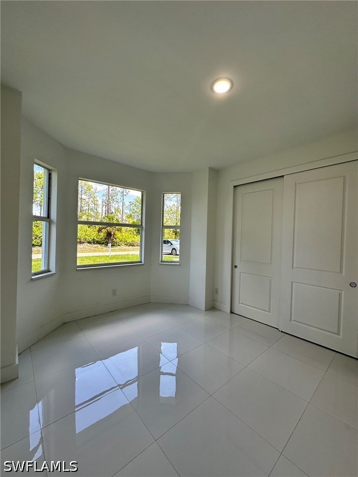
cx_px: 179
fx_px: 193
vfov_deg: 102.1
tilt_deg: +1.1
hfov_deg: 85.7
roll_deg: -1.5
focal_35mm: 14
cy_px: 238
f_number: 2.2
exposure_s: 1/120
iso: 50
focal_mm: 2.22
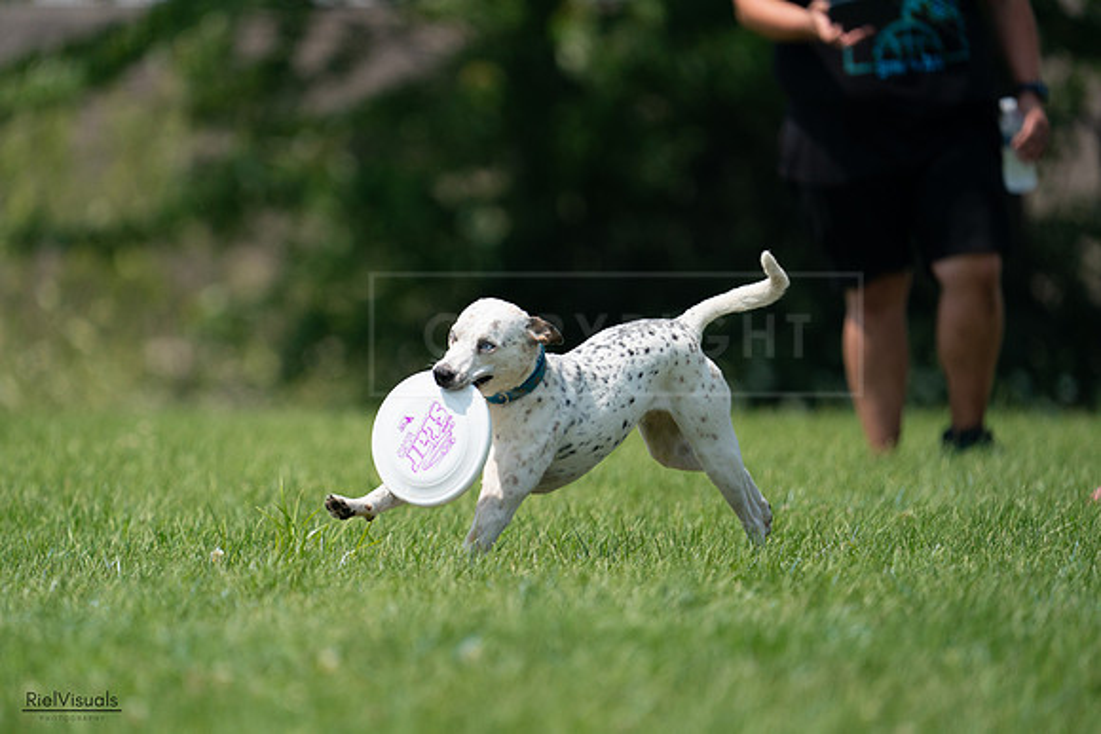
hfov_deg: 3.4
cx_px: 550
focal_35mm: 600
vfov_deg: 2.3
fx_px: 18353
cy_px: 367
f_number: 6.3
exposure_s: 1/4000
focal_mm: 600
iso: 1000
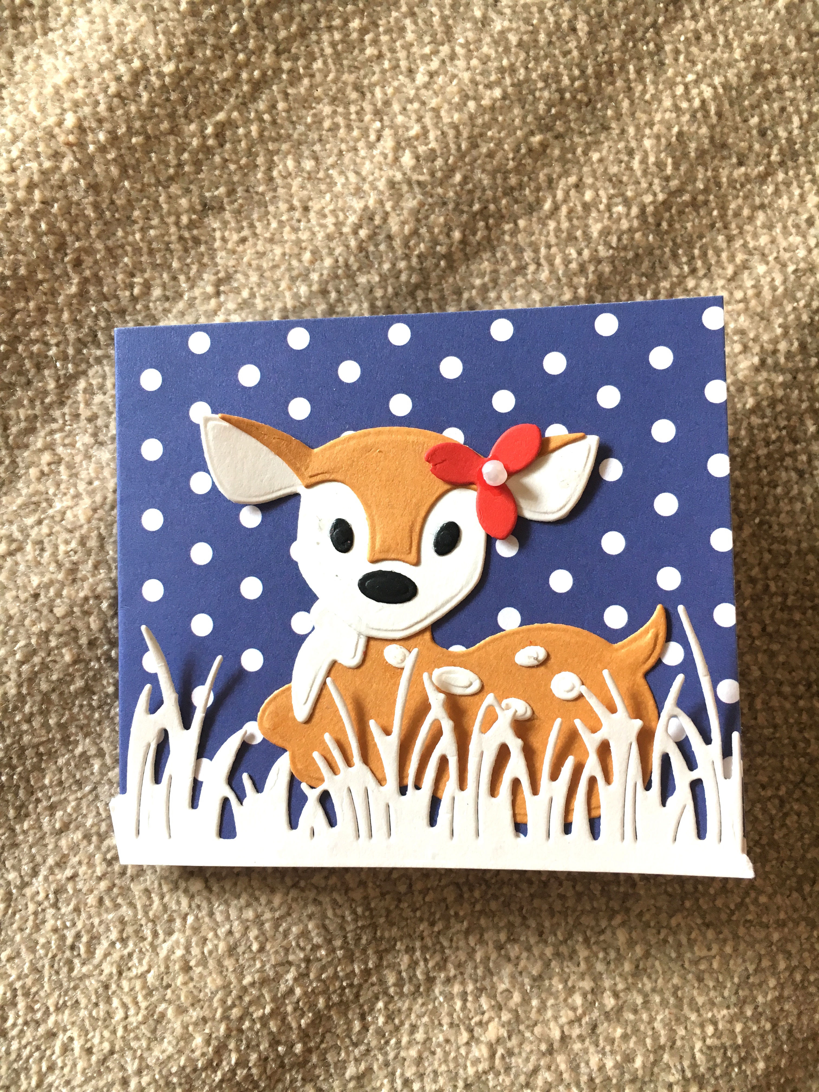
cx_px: 410
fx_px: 915
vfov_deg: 61.7
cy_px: 546
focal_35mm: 29
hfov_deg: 48.2
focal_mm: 4.15
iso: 64
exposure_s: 1/33
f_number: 2.2
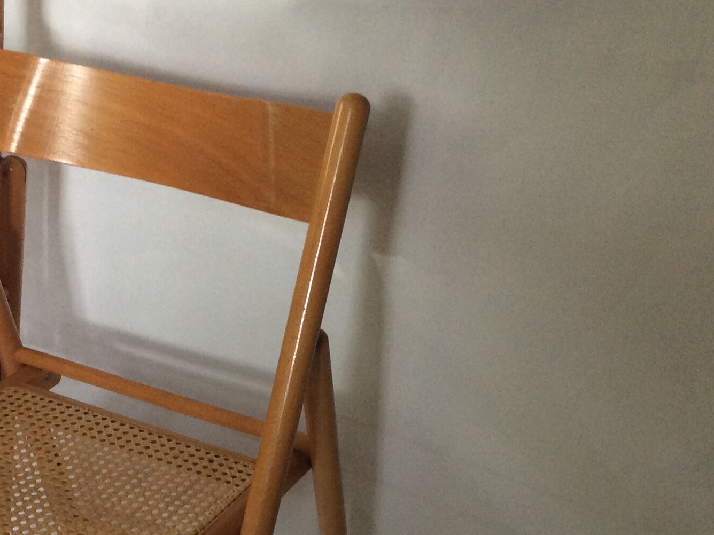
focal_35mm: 62
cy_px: 452
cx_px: 199
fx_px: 1279
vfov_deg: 23.2
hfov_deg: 30.8
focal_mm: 3.3
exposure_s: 1/25
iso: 100
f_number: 2.4
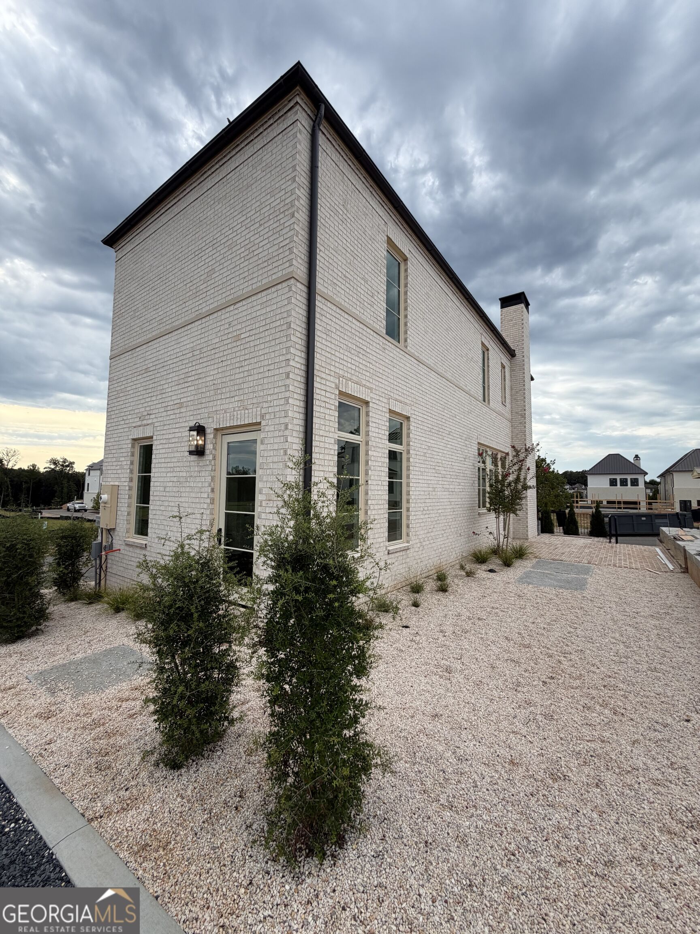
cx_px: 350
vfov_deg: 102.1
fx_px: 377
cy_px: 467
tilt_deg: +3.7
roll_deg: -1.7
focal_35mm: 14
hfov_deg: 85.7
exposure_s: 1/686
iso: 40
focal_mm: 2.22
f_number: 2.2
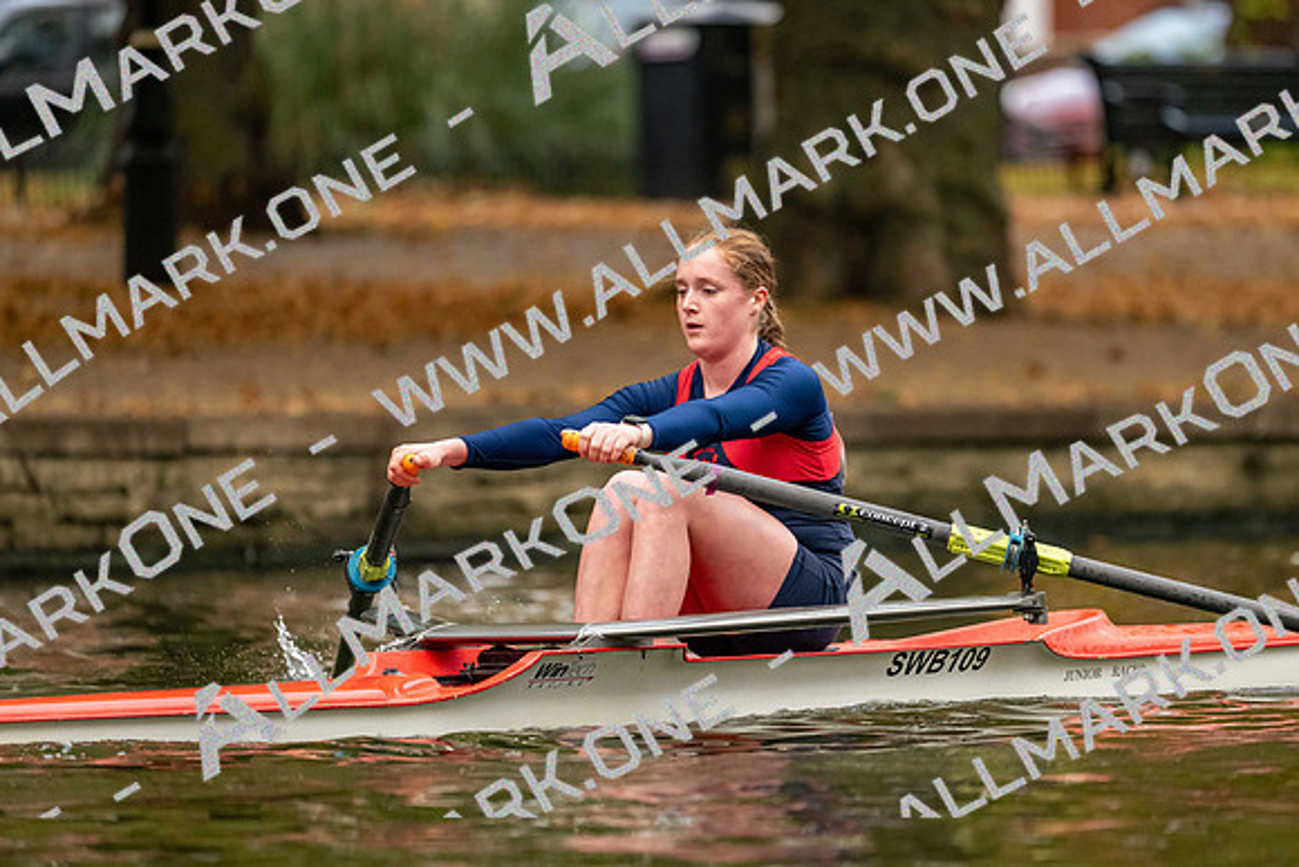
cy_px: 434
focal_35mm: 400
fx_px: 14436
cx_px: 650
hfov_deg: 5.2
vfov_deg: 3.4
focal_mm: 400
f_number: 4.5
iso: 3600
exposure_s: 1/2500
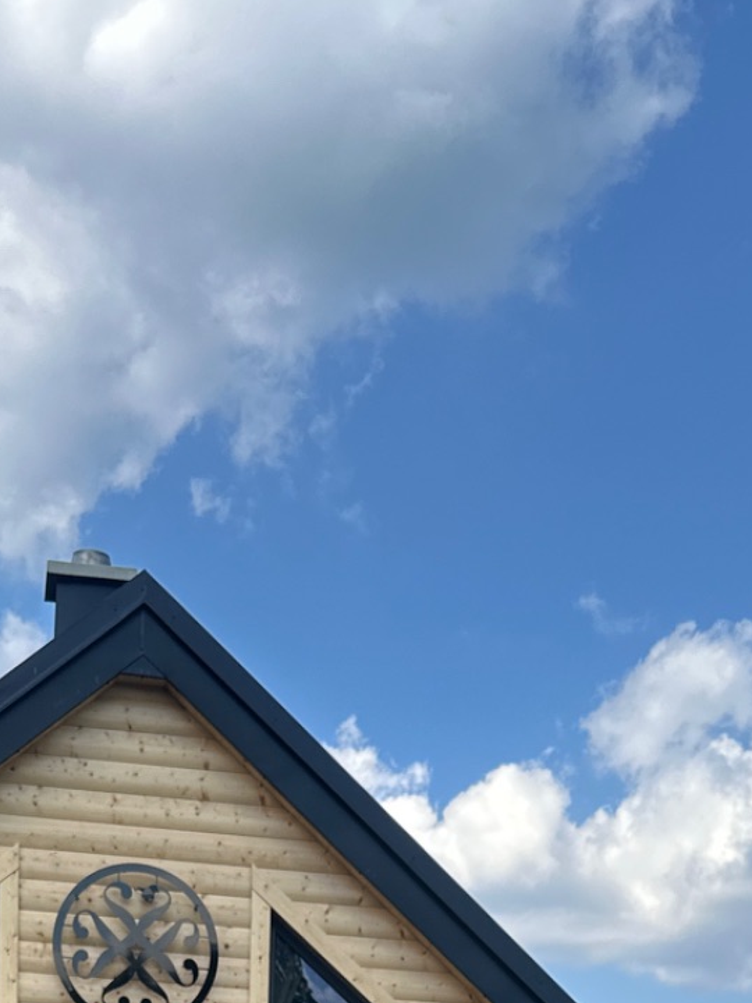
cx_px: 405
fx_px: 2086
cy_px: 1481
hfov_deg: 20.4
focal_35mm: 72
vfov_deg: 22.5
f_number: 1.78
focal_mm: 6.86
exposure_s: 1/2660
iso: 80
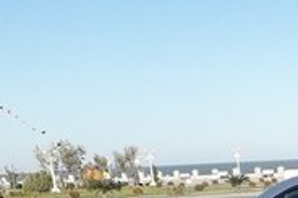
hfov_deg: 17.3
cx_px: 502
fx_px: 835
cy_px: 400
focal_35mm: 101
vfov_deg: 12.0
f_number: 1.9
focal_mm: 3.6
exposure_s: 1/1493
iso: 40
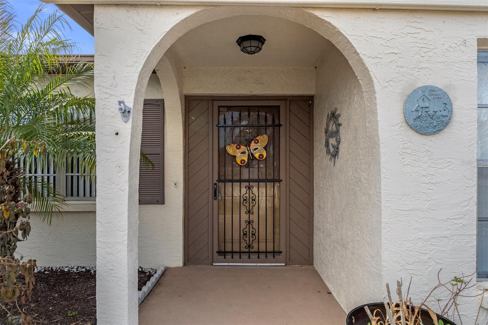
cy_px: 162
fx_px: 305
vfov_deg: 56.1
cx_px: 244
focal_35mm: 22
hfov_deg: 77.3
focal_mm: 15
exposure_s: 1/200
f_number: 8
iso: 320
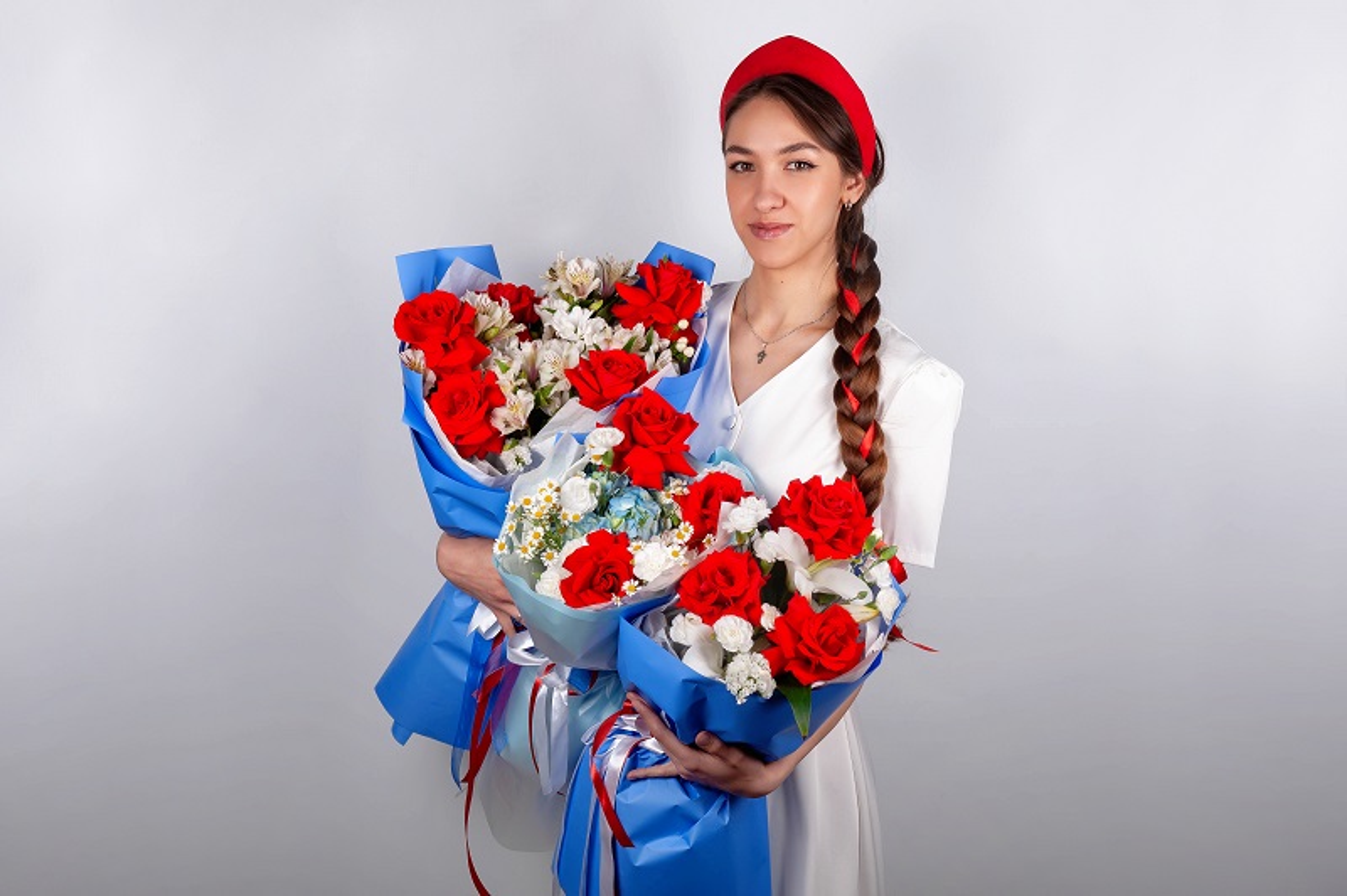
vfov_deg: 22.6
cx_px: 674
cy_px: 448
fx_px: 2243
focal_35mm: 60
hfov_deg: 33.4
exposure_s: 1/125
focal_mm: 60
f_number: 18
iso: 100
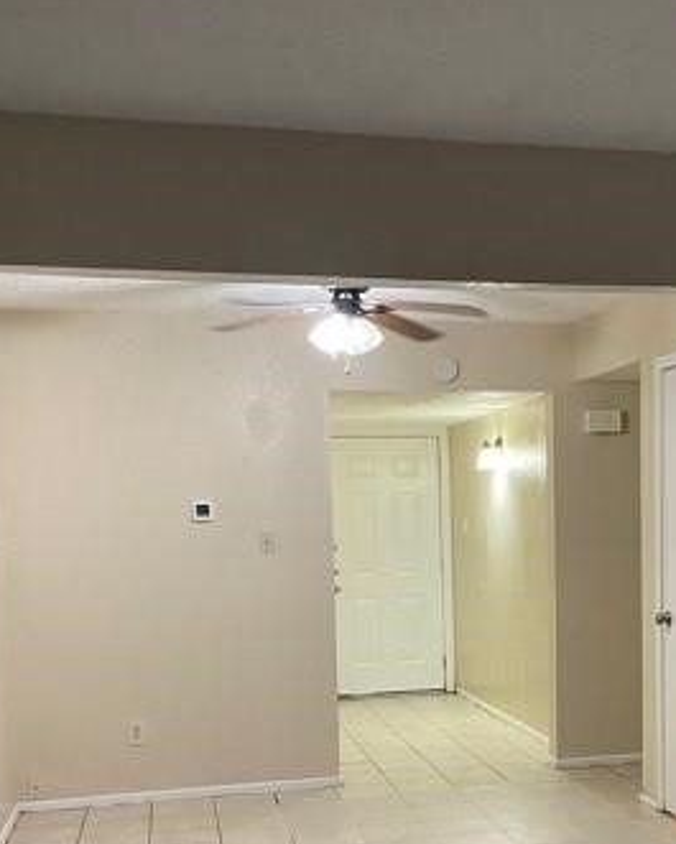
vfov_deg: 37.1
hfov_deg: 30.3
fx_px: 1225
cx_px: 508
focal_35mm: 49
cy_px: 640
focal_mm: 4.2
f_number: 1.6
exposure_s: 1/40
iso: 400
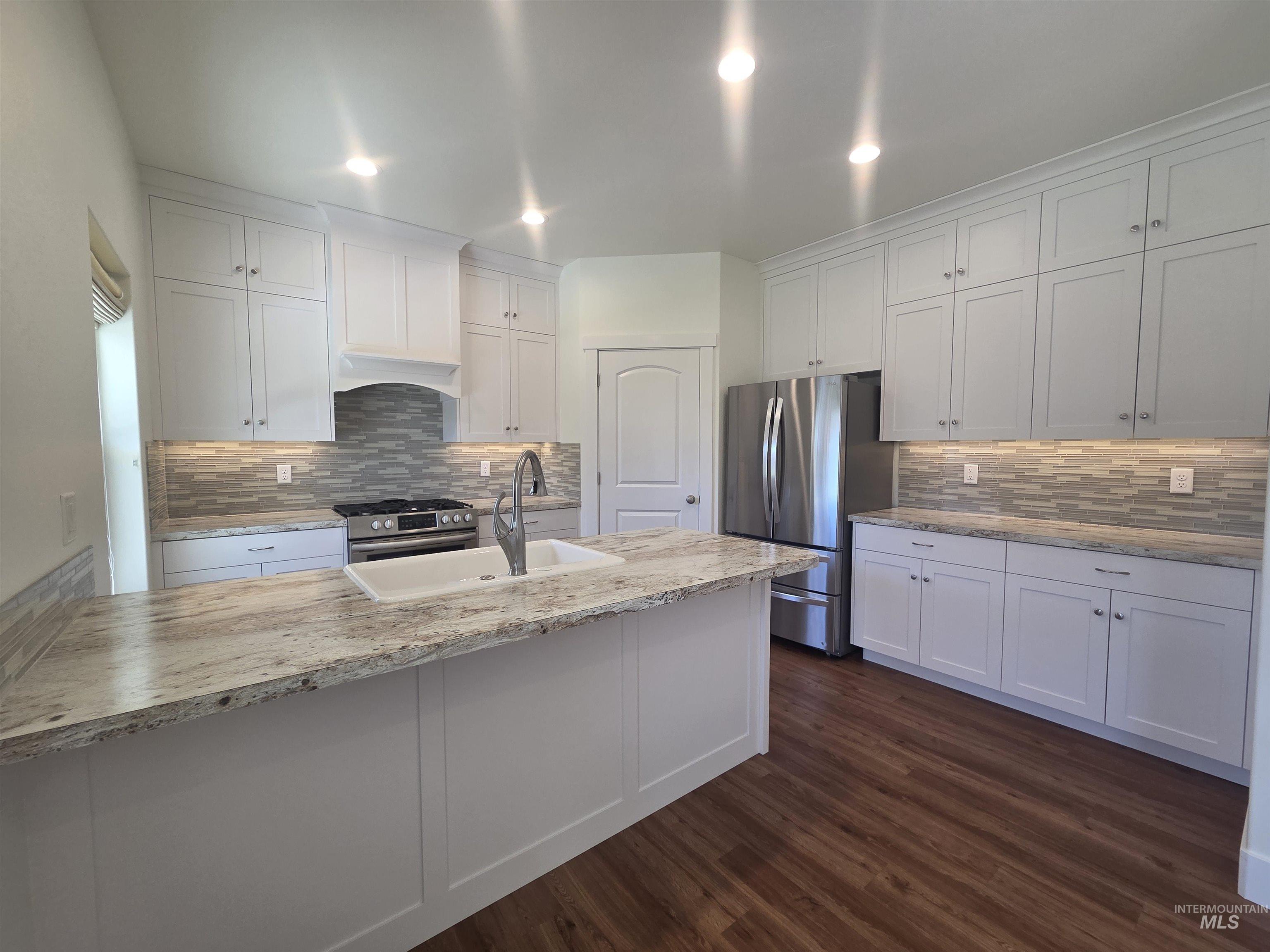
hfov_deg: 106.2
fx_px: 477
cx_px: 635
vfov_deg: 89.9
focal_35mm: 13
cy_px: 476
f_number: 2.2
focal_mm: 2.2
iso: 100
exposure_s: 1/120
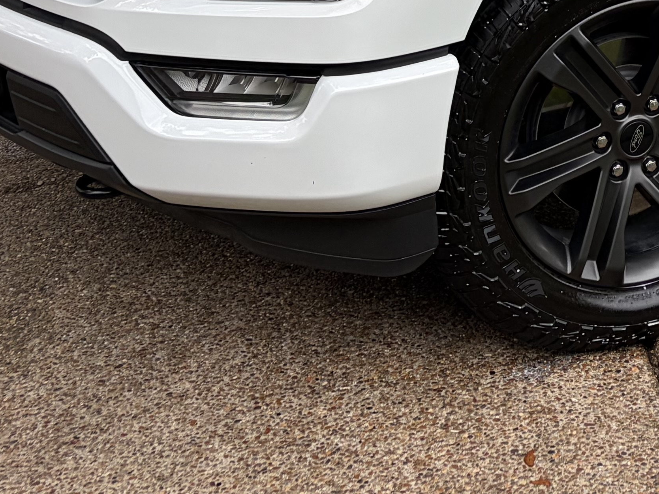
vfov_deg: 15.0
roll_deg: +0.6
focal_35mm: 89
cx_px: 783
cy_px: -309
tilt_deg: -6.2
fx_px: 1694
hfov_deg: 20.6
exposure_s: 1/873
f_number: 1.6
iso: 50
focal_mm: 5.96
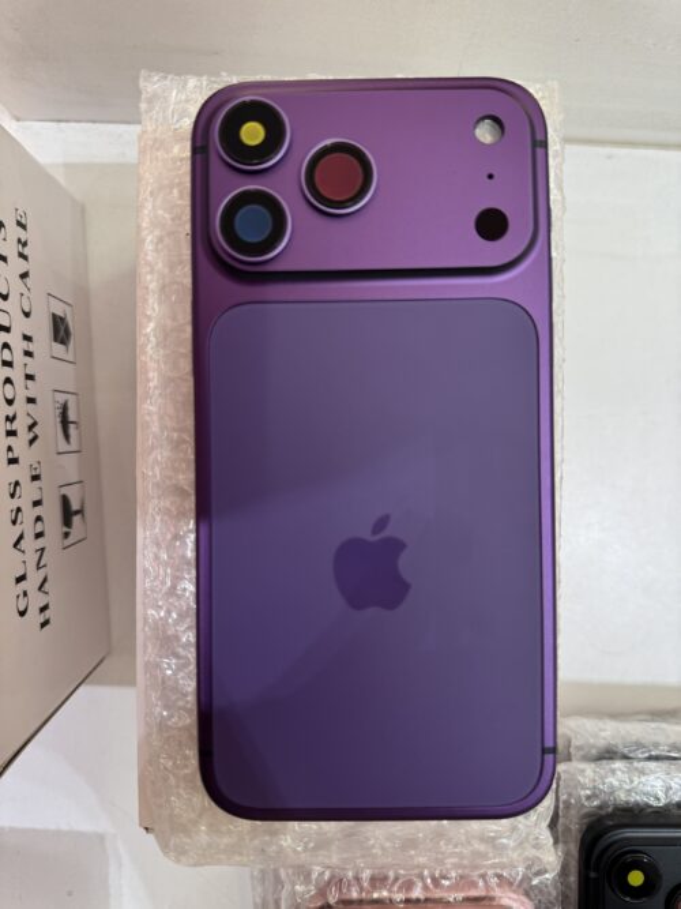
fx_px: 630
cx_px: 340
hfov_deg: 56.8
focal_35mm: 24
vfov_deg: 71.6
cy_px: 454
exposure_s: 1/101
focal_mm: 6.76
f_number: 1.78
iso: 125
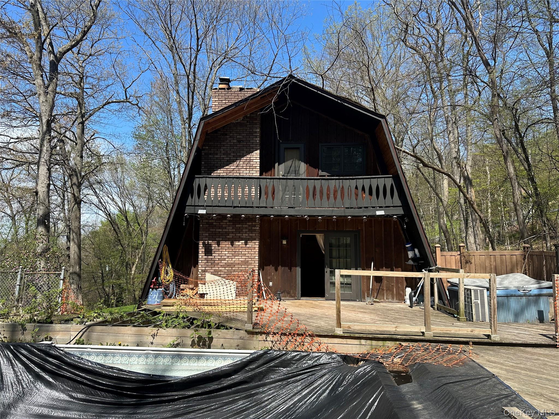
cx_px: 280
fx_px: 388
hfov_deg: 71.6
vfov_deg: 56.8
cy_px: 210
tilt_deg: +7.6
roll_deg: -0.9
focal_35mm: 24
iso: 80
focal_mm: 6.86
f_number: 1.78
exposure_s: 1/2203
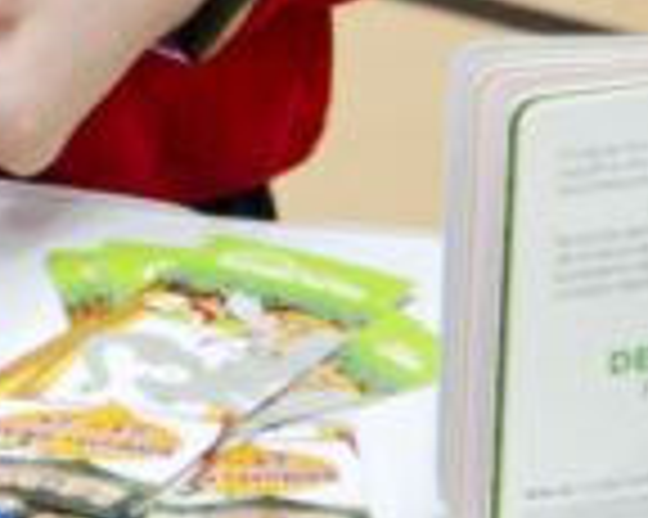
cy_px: -624
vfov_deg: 3.9
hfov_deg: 4.9
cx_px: -648
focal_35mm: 391
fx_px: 7494
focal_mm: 52
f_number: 4.2
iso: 560
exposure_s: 1/60
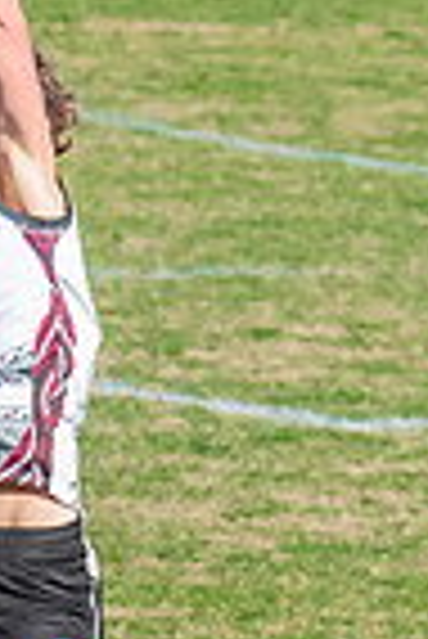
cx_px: -334
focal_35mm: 1310
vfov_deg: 1.6
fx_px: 23303
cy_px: 296
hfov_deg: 1.1
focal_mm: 170
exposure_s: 1/1250
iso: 800
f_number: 7.1
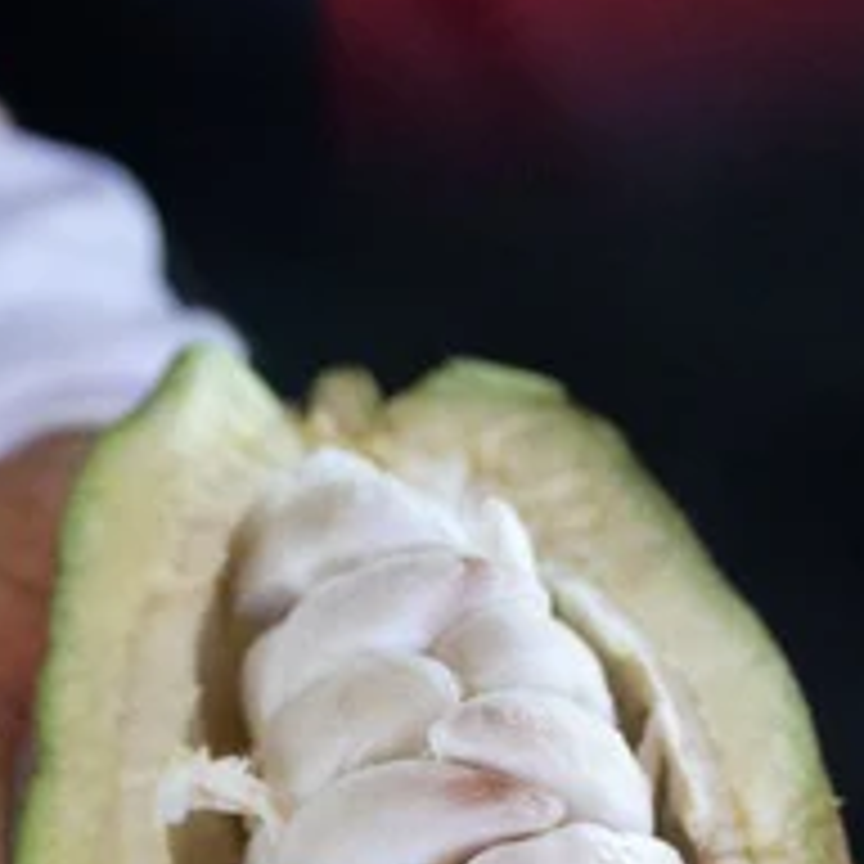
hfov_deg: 10.0
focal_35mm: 174
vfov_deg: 9.9
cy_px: 947
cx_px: 513
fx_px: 4914
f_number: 4.5
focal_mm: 50
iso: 9000
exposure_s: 1/500
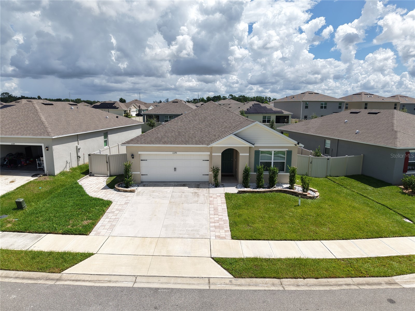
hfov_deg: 71.6
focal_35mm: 24
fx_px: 288
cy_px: 156
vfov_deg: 56.8
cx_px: 208
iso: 130
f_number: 1.8
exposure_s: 1/500
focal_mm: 8.67
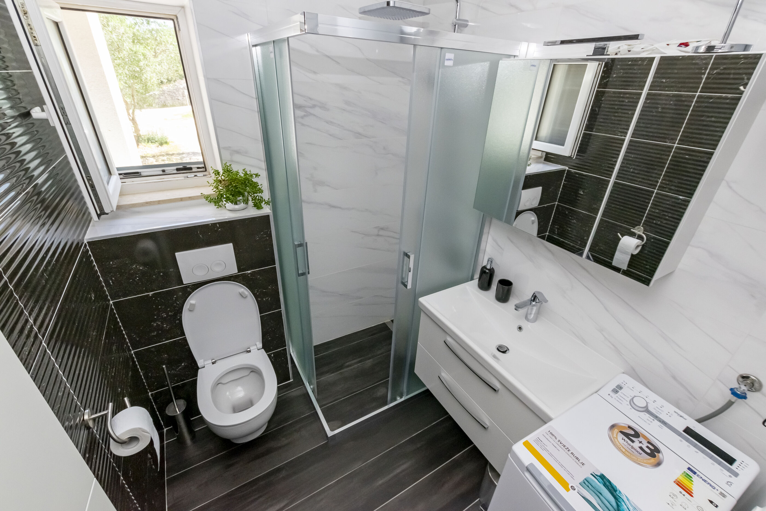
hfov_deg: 100.4
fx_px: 319
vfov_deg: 77.3
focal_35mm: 15
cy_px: 256
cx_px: 383
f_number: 7.1
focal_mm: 10
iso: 800
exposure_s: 1/200
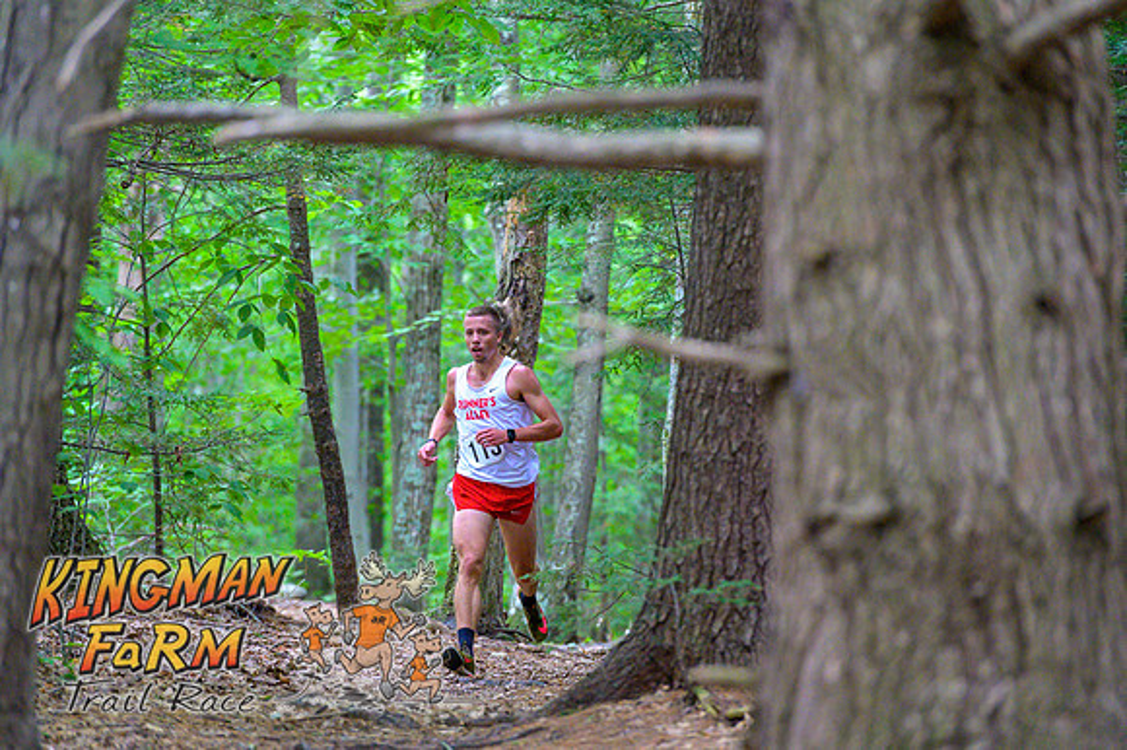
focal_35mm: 200
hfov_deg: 10.3
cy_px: 375
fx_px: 6257
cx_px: 564
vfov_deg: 6.9
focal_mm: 200
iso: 8000
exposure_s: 1/200
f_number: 4
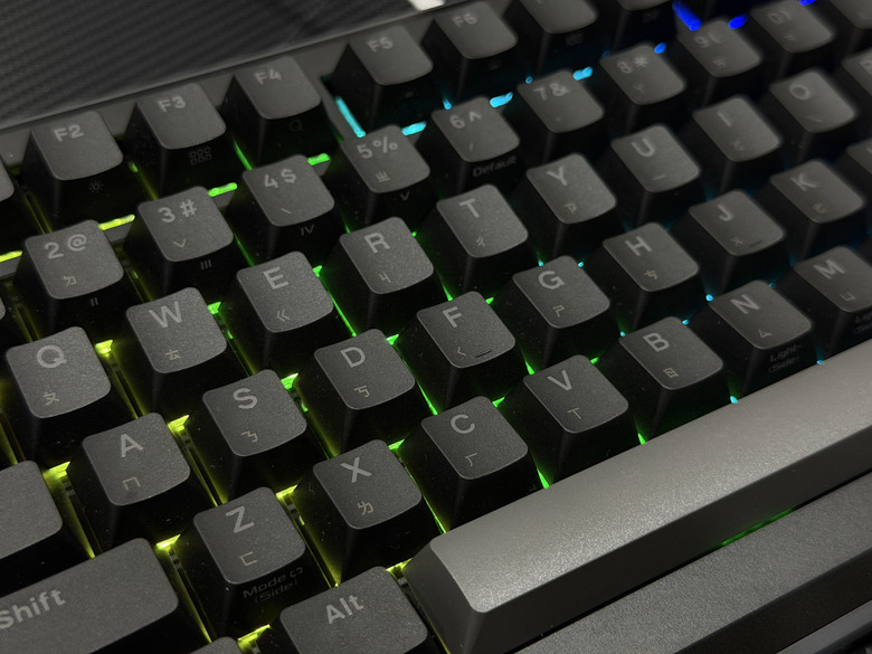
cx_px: 436
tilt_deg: -45.0
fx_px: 1209
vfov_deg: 30.3
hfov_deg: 39.7
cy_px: 327
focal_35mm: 48
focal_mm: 6.76
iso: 320
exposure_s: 1/40
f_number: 1.78
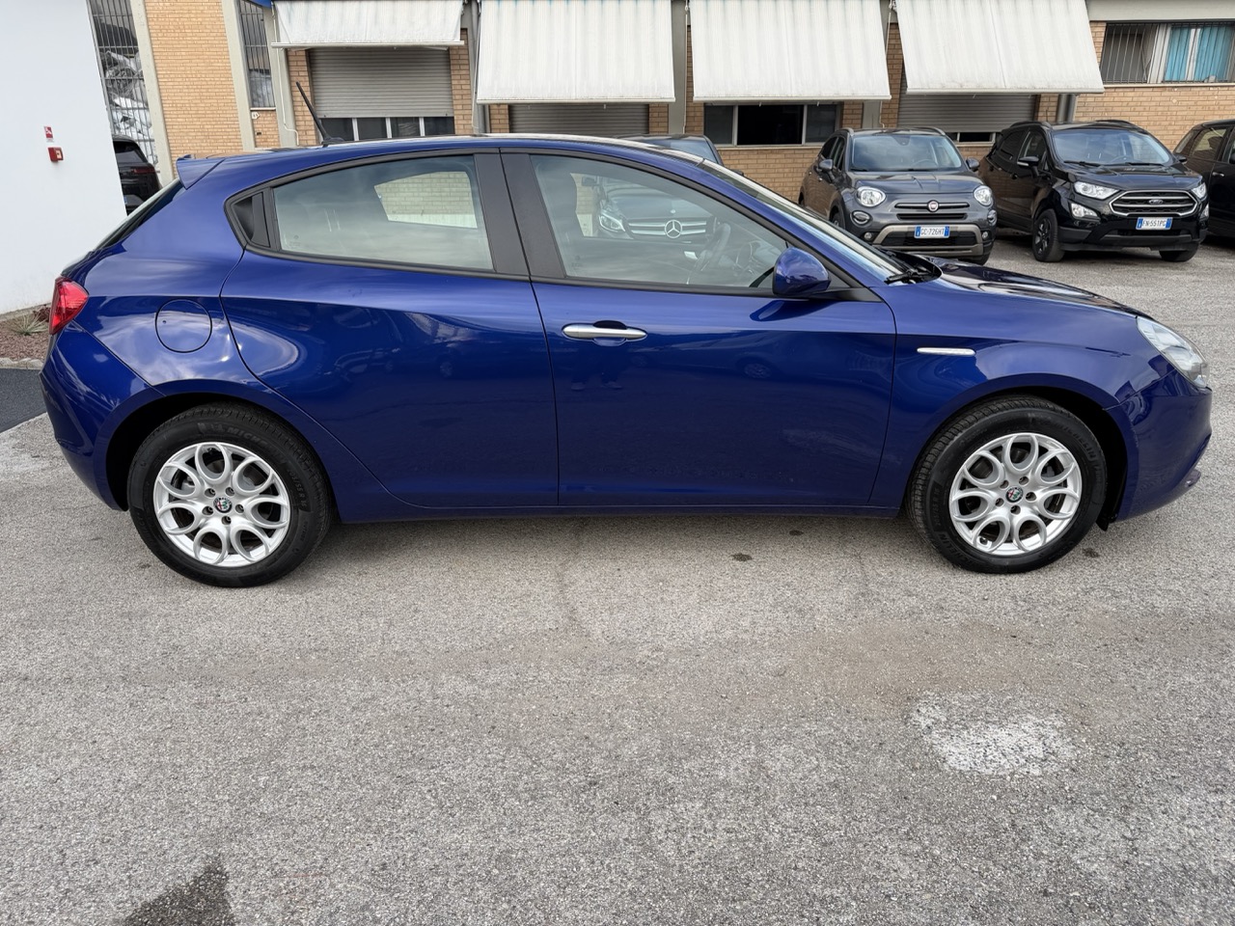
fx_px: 856
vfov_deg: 56.8
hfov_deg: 71.6
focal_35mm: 24
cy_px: 463
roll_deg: +1.4
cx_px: 618
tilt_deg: -19.7
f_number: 1.78
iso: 80
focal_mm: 6.76
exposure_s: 1/868
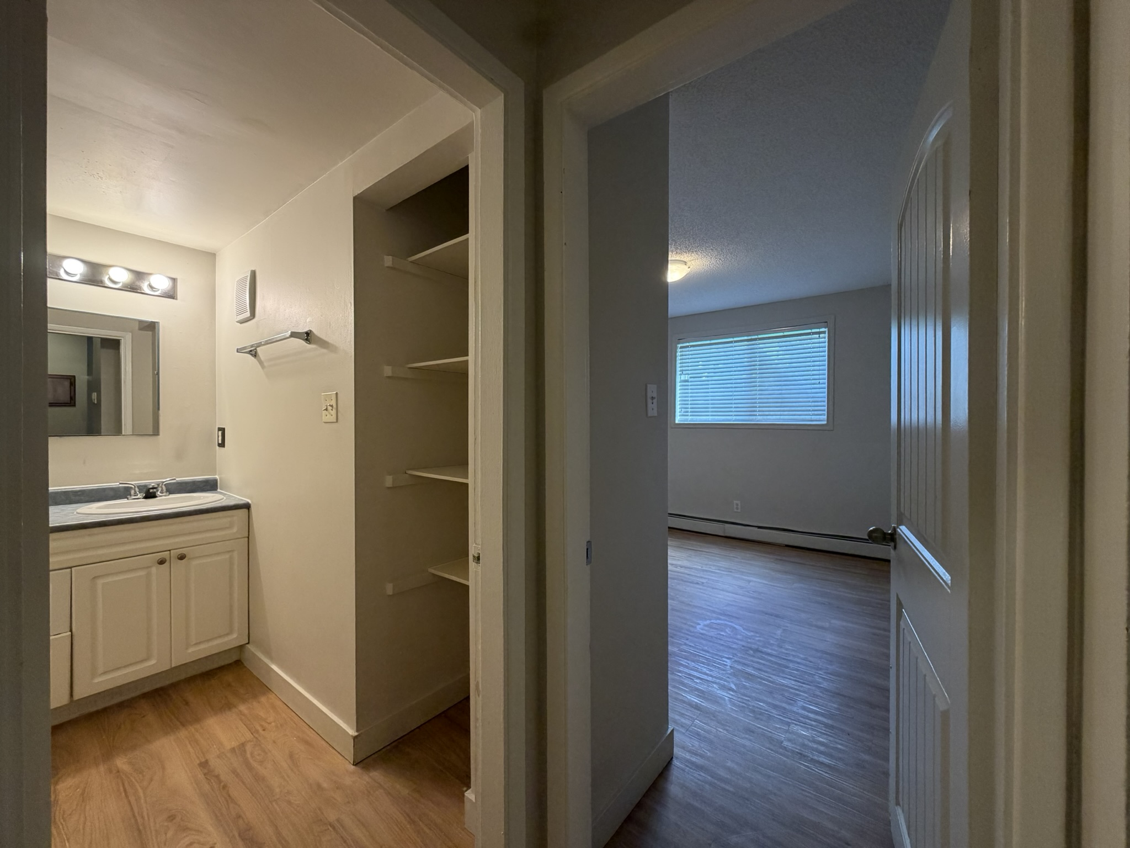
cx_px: 565
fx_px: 457
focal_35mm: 14
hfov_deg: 102.1
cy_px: 424
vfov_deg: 85.7
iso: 200
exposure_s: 1/60
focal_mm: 2.22
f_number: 2.2
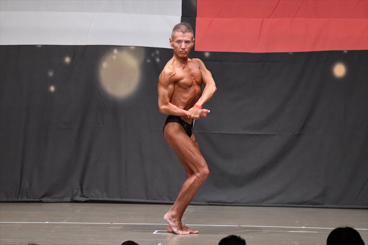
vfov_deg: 6.1
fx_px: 2299
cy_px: 122
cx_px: 184
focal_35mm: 225
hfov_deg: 9.2
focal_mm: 150
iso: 6400
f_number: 5.6
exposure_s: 1/400
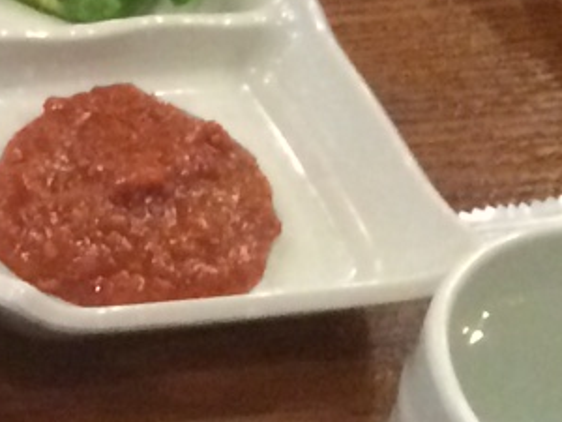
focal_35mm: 198
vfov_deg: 7.5
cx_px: -965
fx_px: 3215
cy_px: 182
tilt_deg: -48.3
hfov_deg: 8.7
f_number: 2.2
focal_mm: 4.15
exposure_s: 1/30
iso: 320
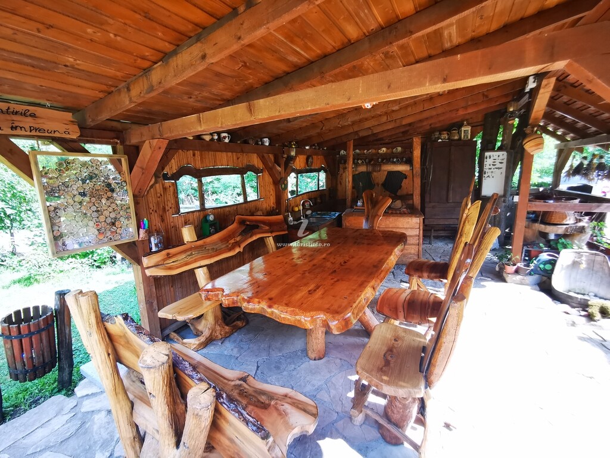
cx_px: 305
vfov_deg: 78.1
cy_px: 229
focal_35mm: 16
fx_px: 282
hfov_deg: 94.5
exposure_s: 1/60
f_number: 2.2
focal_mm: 2.35
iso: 64
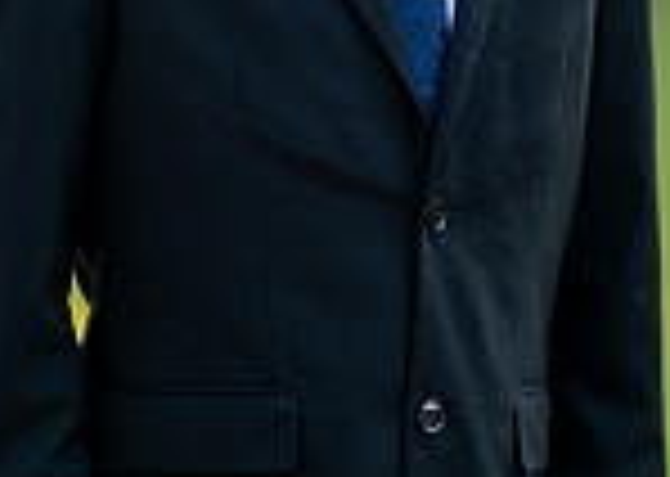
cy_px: -94
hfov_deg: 8.4
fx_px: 4542
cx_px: 366
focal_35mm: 239
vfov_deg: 6.0
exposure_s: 1/2500
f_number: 1.2
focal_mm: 50
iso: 200
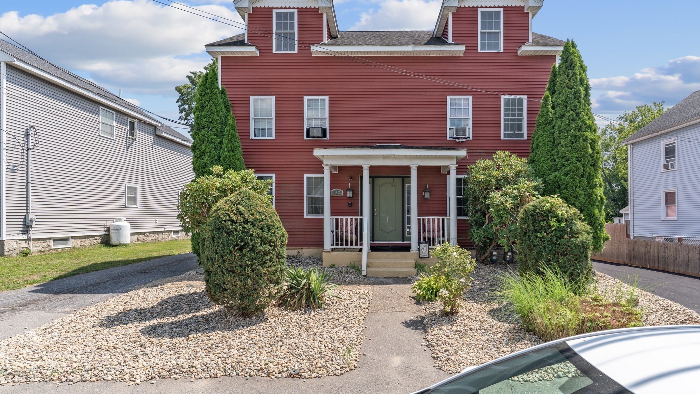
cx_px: 350
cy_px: 191
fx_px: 334
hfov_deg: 92.7
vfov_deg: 61.0
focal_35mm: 18
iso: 320
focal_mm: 17
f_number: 7.1
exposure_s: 1/50
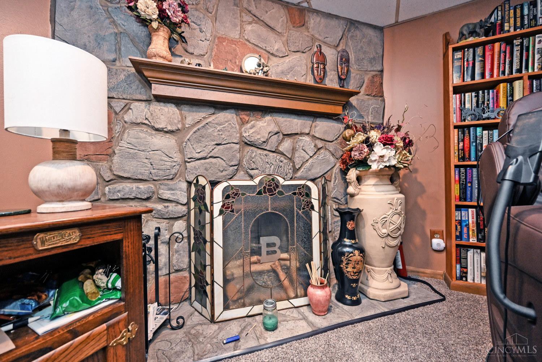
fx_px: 211
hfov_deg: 104.3
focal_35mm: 14
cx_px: 271
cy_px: 181
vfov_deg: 81.2
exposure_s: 1/60
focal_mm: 14
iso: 2200
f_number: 4
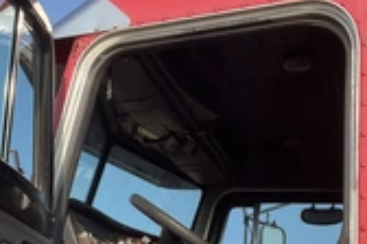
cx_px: 186
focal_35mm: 72
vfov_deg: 18.4
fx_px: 734
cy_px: 253
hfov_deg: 28.1
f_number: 1.8
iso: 25
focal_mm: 3
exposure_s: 1/739
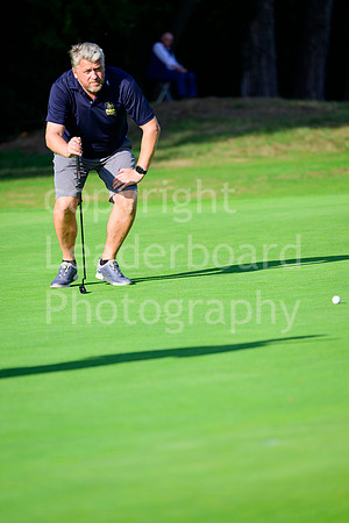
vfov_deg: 7.4
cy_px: 262
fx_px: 4071
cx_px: 174
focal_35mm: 280
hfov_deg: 4.9
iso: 640
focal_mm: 280
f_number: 5.6
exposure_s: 1/2500
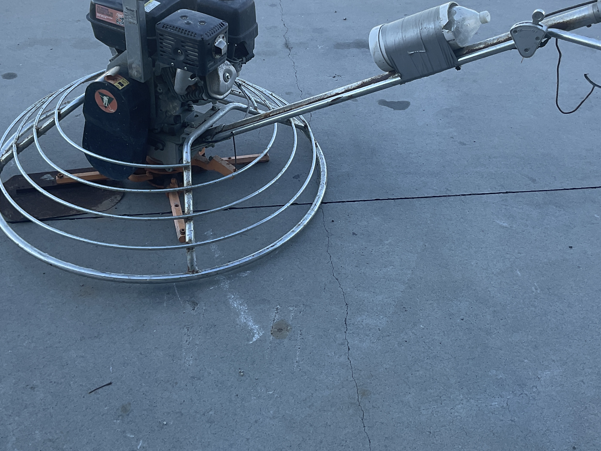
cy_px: 134
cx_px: 313
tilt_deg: -33.3
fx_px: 729
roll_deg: -3.7
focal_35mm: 42
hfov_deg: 44.8
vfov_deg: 33.9
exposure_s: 1/276
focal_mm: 3
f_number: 1.8
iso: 16
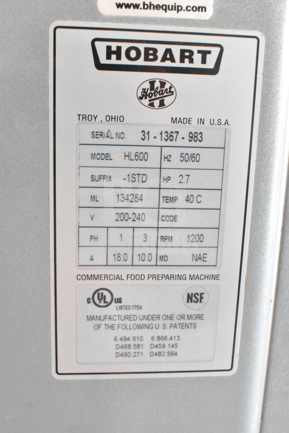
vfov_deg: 47.9
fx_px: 488
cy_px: 216
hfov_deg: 33.0
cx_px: 144
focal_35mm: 40
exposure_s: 1/320
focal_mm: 27
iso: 6400
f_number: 9
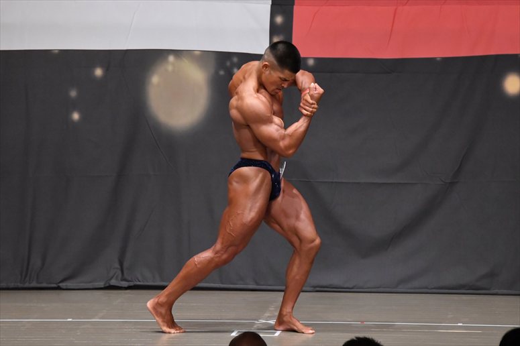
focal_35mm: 255
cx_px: 260
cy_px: 173
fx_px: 3682
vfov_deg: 5.4
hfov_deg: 8.1
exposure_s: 1/400
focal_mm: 170
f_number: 5.6
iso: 6400
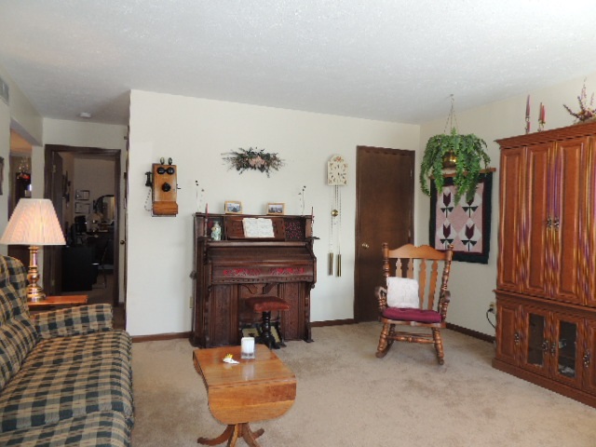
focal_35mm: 24
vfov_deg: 56.8
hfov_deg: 71.6
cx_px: 298
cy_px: 224
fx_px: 413
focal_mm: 4.3
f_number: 3
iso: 160
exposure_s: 1/40
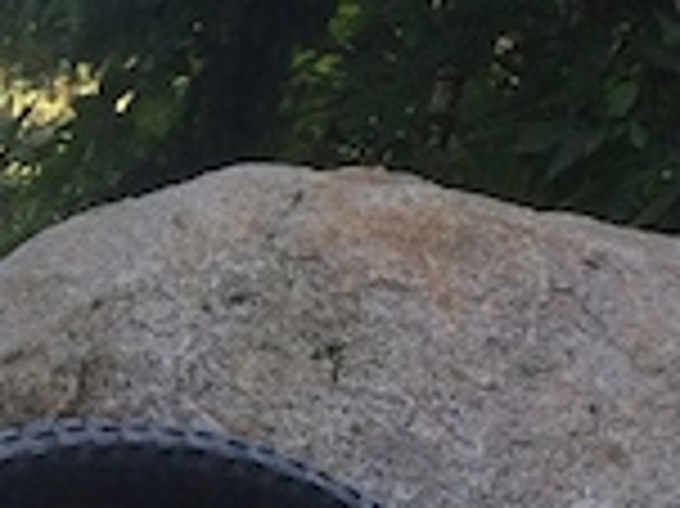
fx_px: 4004
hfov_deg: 9.2
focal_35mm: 204
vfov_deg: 7.3
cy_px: 333
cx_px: -581
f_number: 2.2
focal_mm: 4.12
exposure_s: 1/120
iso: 50
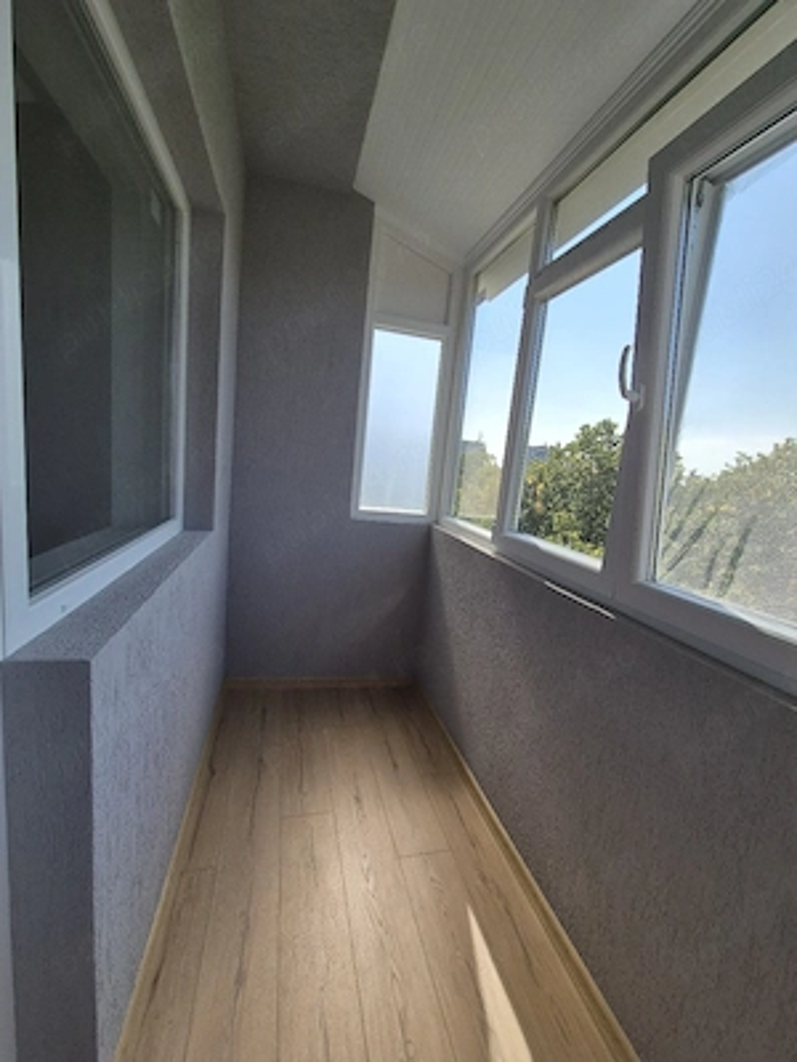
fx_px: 399
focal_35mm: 13
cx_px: 398
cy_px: 531
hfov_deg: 89.9
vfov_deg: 106.2
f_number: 2.2
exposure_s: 1/1250
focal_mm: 2.2
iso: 50
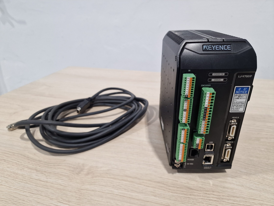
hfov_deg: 73.9
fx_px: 182
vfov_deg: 58.9
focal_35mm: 23
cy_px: 103
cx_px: 137
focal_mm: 6.4
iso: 50
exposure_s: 1/120
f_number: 1.8
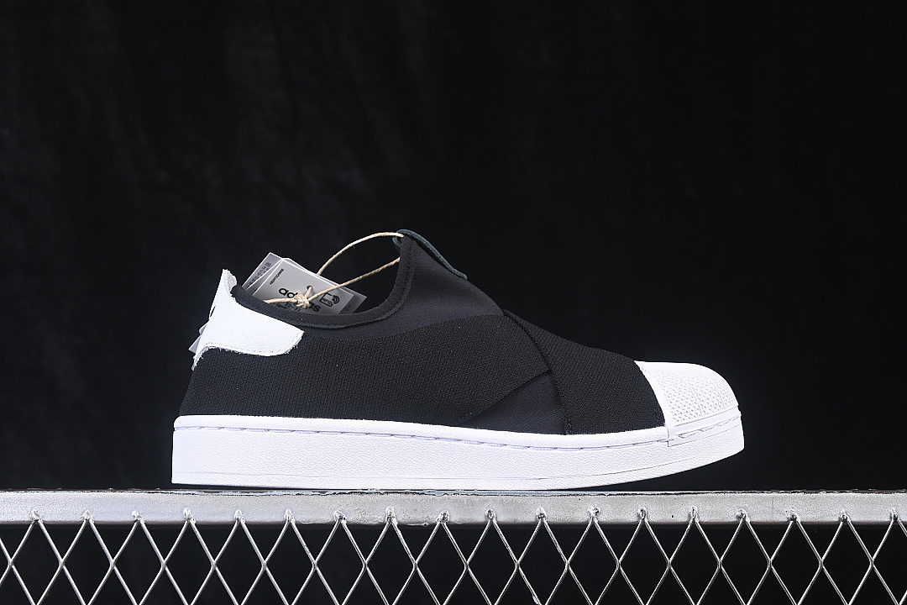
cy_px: 302
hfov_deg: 27.0
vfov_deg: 18.2
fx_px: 1889
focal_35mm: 75
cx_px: 454
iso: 160
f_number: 6.3
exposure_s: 1/60
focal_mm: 50
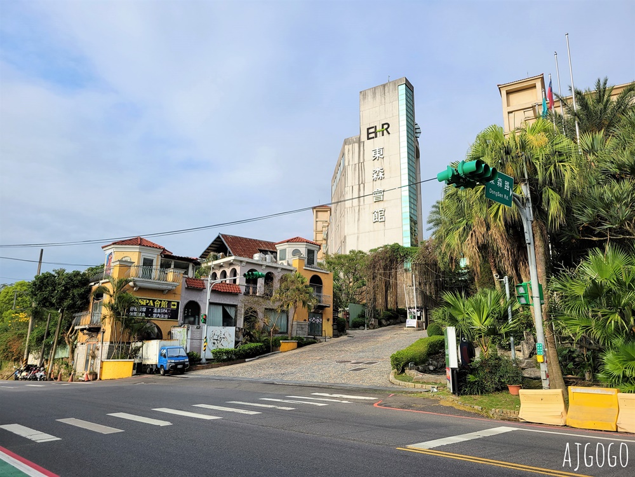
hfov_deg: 67.3
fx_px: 477
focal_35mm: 26
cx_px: 318
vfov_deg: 53.1
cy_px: 238
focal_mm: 5.4
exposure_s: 1/1930
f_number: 1.8
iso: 40
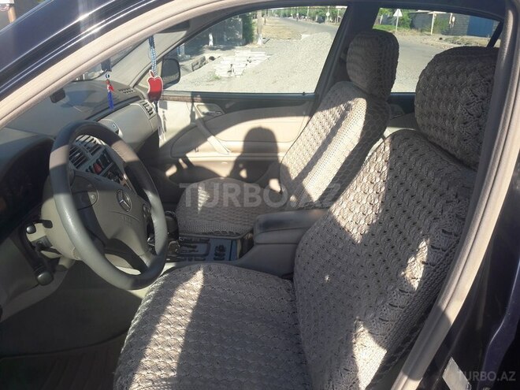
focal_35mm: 28
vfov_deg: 49.7
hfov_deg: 63.4
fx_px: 421
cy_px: 195
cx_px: 260
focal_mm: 3.7
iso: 40
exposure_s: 1/635
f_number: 1.9
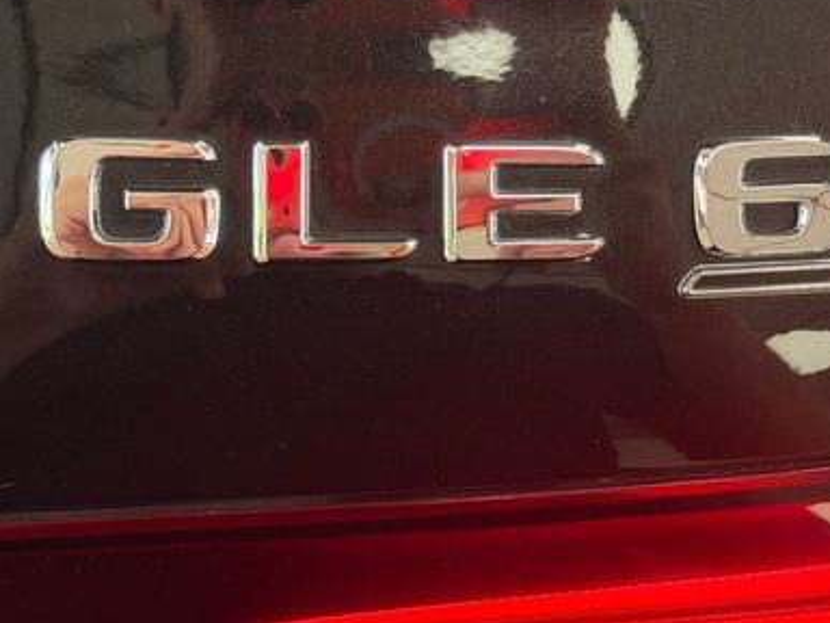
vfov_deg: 18.4
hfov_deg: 24.1
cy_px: 210
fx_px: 1918
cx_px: 655
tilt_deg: -53.0
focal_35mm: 80
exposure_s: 1/100
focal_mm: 6.76
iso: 200
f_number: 1.78
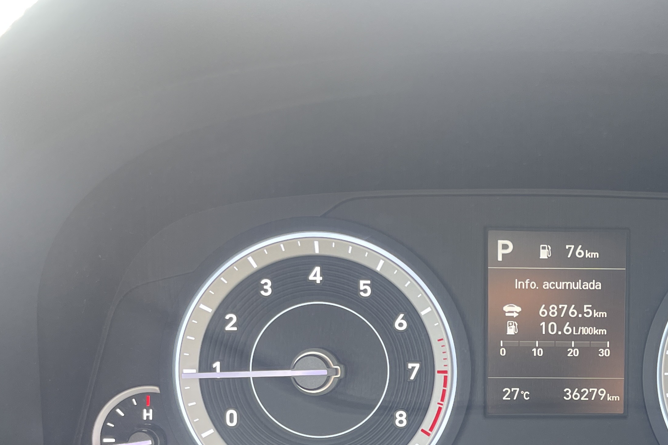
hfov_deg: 39.2
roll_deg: -1.8
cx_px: 550
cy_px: 382
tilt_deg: -26.1
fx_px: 891
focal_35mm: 48
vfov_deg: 27.3
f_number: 1.6
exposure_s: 1/121
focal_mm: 5.1
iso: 125
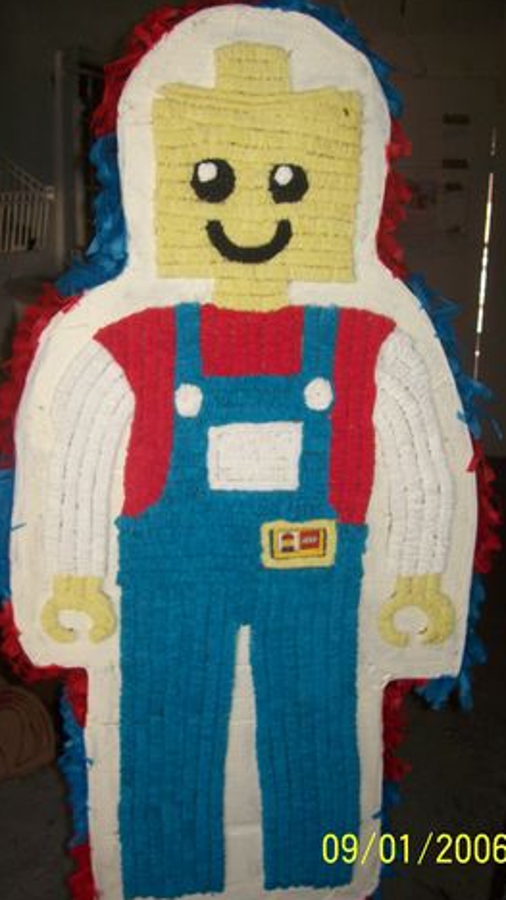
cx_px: 235
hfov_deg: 31.2
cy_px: 450
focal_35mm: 38
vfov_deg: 52.8
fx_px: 907
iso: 100
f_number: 2.7
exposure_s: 1/60
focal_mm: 5.6
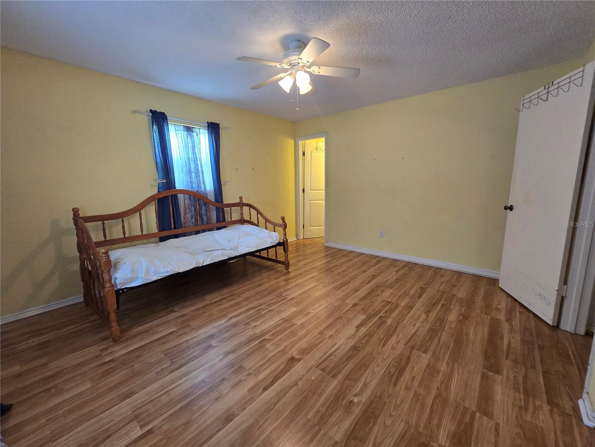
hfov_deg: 106.2
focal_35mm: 13
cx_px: 298
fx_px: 223
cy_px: 224
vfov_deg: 89.9
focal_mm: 2.2
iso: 250
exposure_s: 1/60
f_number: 2.2
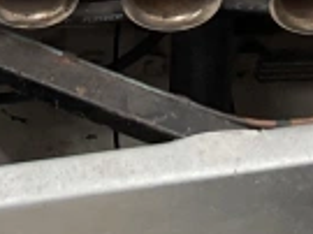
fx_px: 1554
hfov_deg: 11.2
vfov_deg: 8.1
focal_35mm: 172
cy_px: -297
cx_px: -88
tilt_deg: -47.2
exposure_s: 1/50
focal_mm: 3
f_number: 1.8
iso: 40
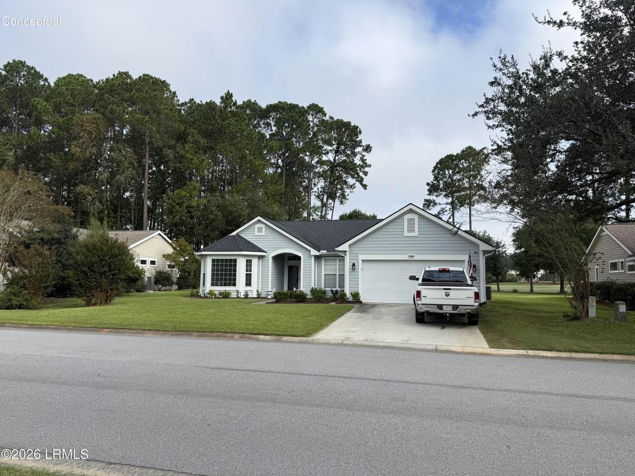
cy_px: 238
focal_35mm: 24
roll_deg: -0.5
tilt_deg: +4.5
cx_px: 318
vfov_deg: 56.8
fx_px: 440
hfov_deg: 71.6
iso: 80
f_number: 1.78
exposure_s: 1/3425
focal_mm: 6.76
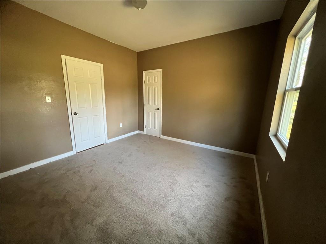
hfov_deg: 106.2
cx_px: 163
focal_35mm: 13
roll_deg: -0.6
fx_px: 122
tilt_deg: -11.0
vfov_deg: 89.9
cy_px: 122
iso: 320
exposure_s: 1/60
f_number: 1.8
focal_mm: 1.57
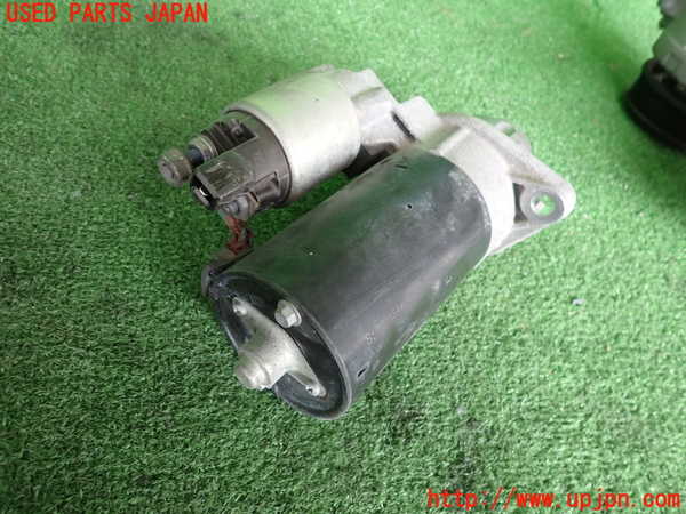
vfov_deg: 54.9
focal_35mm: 25
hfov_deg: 69.4
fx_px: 495
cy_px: 257
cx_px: 343
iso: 200
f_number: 2
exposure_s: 1/30
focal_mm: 4.5
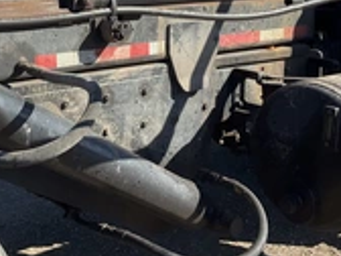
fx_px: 680
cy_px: 47
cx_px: 114
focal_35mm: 69
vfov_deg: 21.0
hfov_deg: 28.0
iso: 25
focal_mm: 3
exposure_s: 1/898
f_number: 1.8
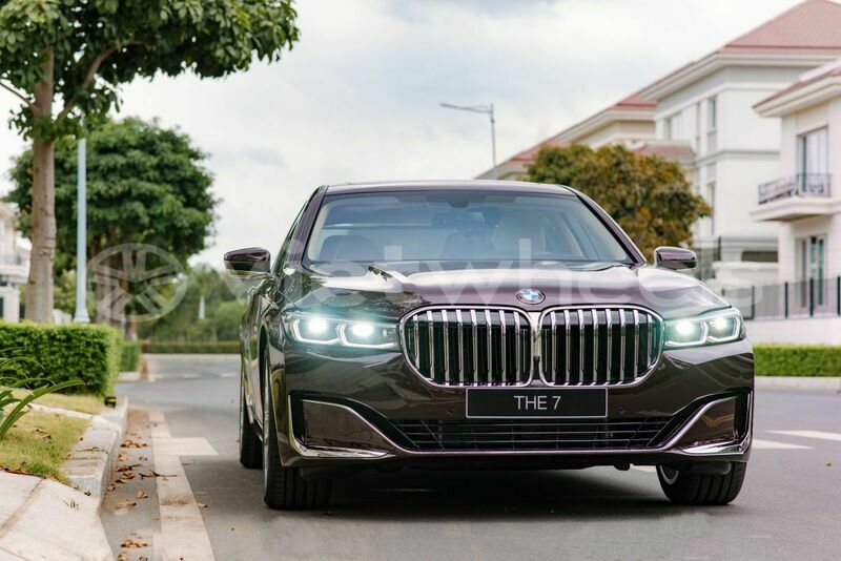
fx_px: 1986
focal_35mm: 85
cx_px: 420
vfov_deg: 16.1
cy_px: 280
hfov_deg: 23.9
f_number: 5
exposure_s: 1/320
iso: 80
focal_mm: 85
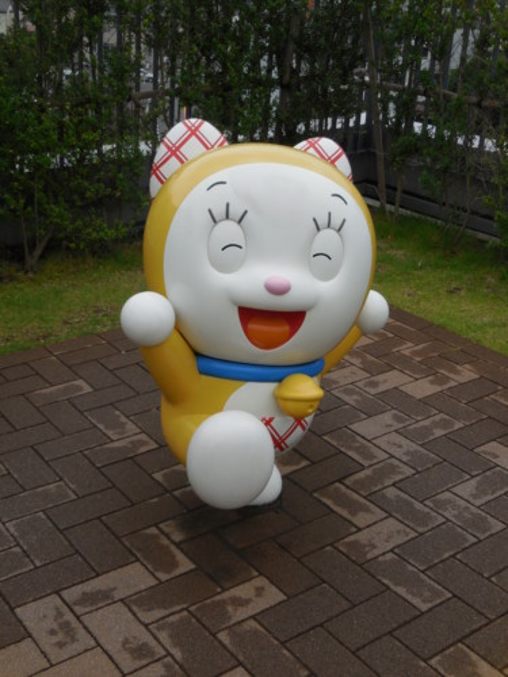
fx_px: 881
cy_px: 338
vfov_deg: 42.1
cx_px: 254
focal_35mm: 45
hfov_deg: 32.2
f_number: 4.2
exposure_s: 1/500
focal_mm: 8.1
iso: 125
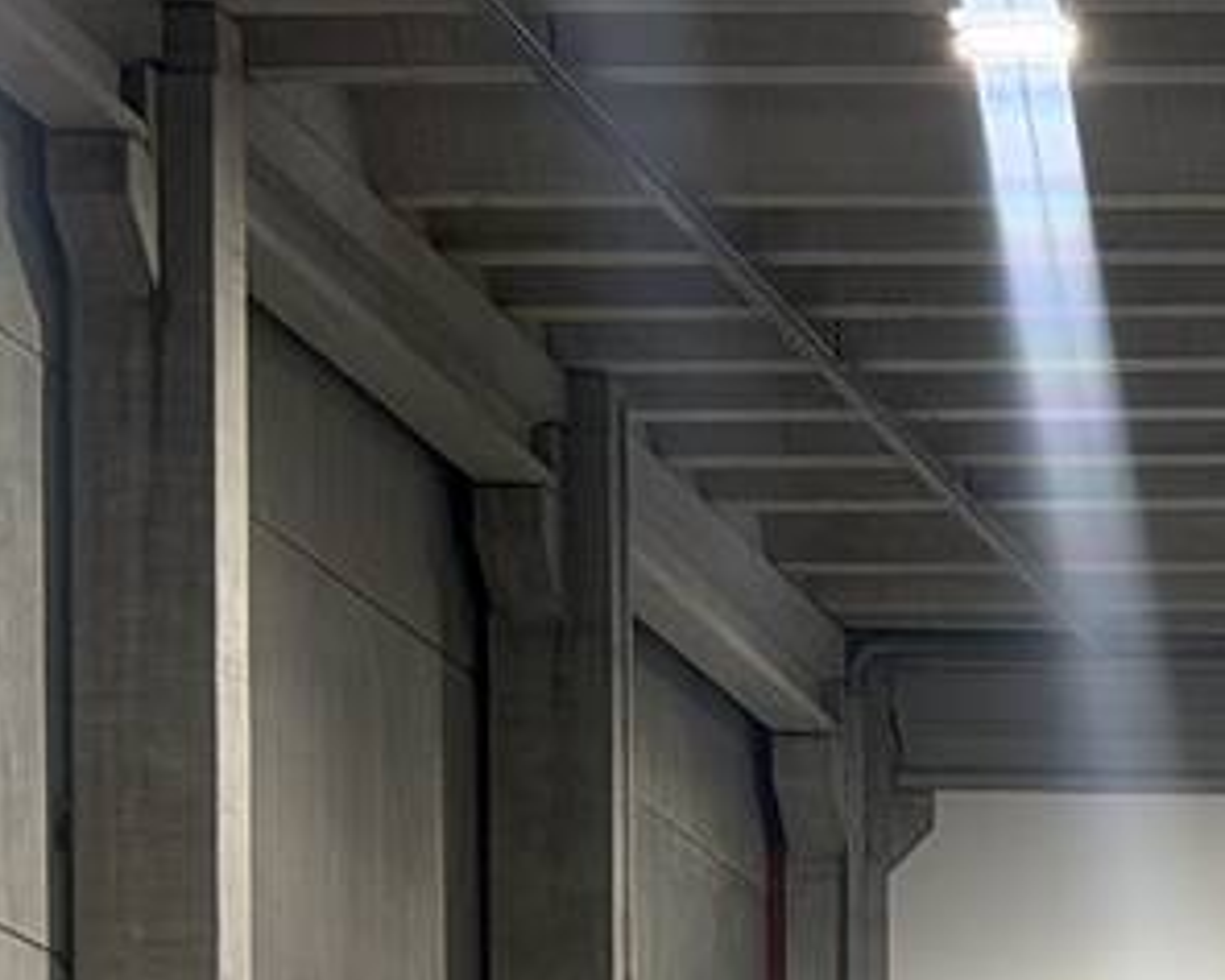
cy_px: 2158
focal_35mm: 228
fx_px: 8269
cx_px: 2698
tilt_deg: +0.0
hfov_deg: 8.0
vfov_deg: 6.5
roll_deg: -0.3
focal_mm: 6.76
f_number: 1.78
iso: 125
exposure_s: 1/60
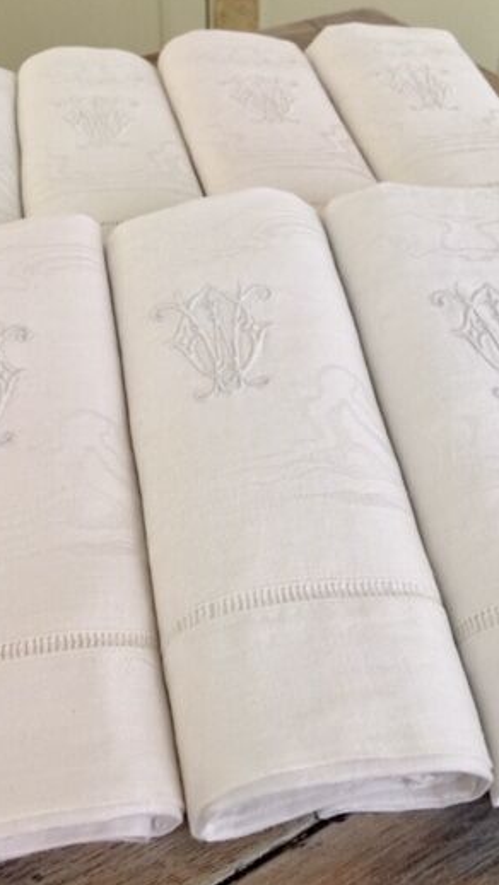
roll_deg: +1.6
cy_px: 343
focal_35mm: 39
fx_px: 916
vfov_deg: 51.2
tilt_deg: -40.1
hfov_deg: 30.4
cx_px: 198
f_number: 2.2
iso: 50
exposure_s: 1/17
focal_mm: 4.15
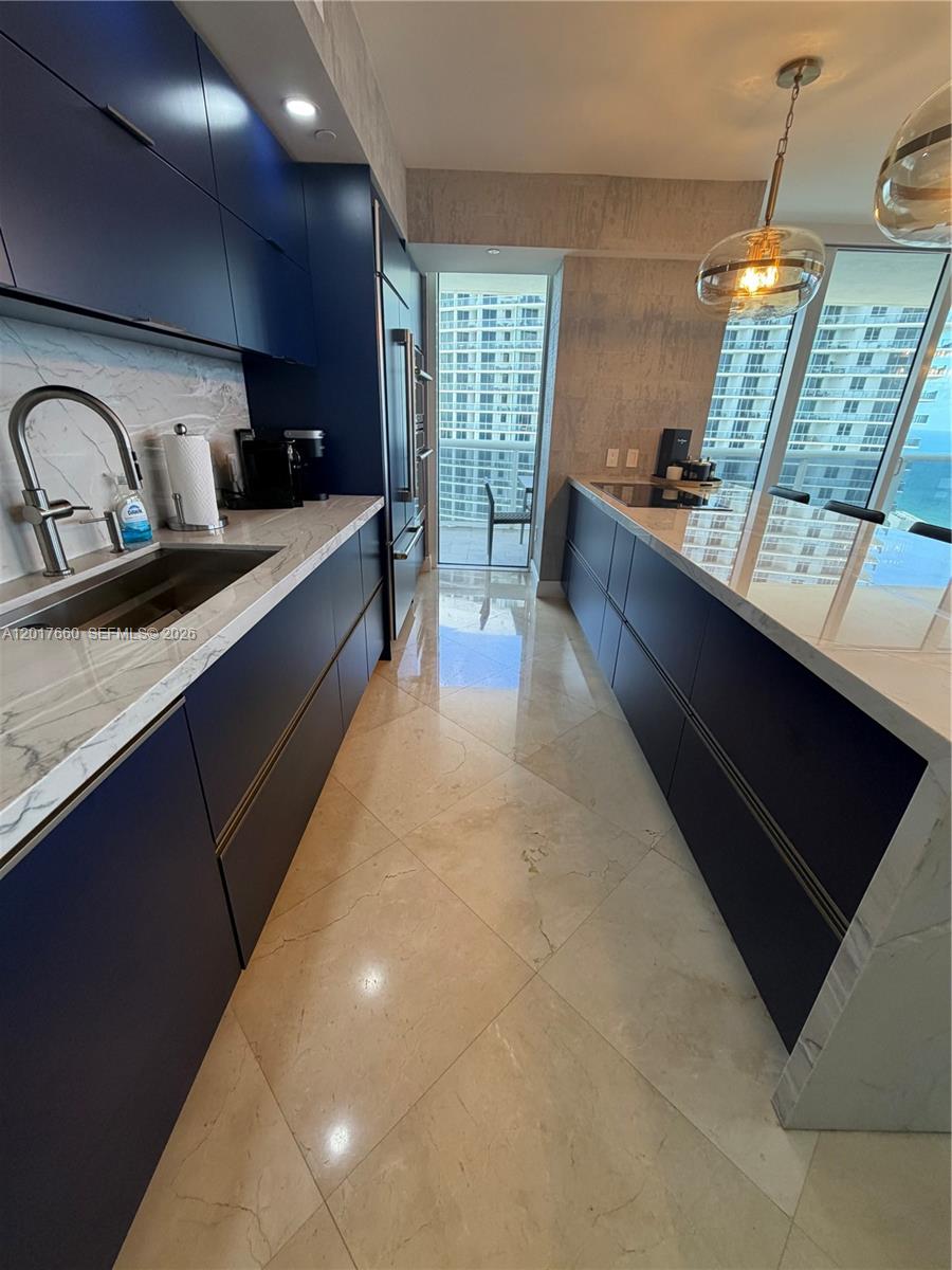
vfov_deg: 102.1
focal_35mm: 14
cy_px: 635
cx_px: 476
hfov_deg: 85.7
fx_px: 513
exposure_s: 1/120
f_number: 2.2
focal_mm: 2.22
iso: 160
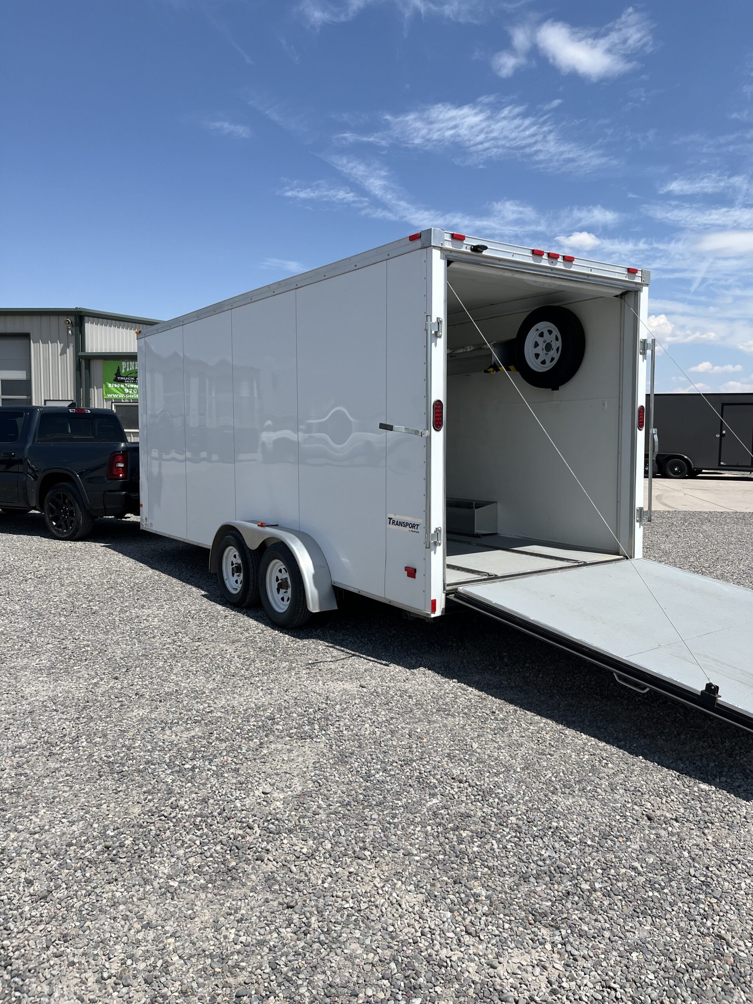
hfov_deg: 53.1
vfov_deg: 67.3
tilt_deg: -3.6
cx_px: 376
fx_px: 754
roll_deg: +0.0
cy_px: 502
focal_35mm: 26
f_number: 1.6
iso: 50
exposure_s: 1/5319
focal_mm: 5.1
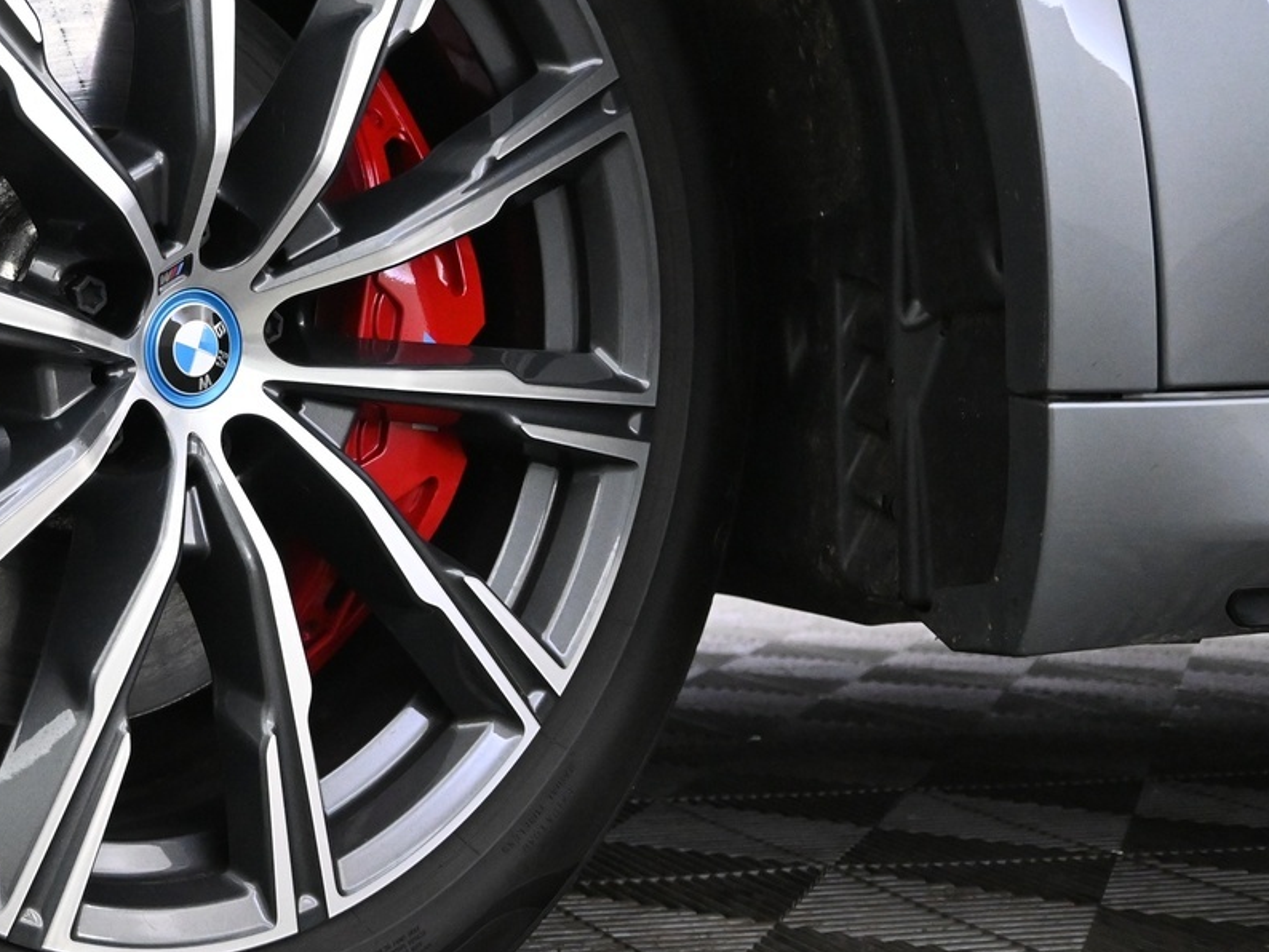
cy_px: 315
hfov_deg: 34.5
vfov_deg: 28.1
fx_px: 1888
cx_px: 69
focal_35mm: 51
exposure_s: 1/30
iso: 3200
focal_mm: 17.5
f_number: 3.5
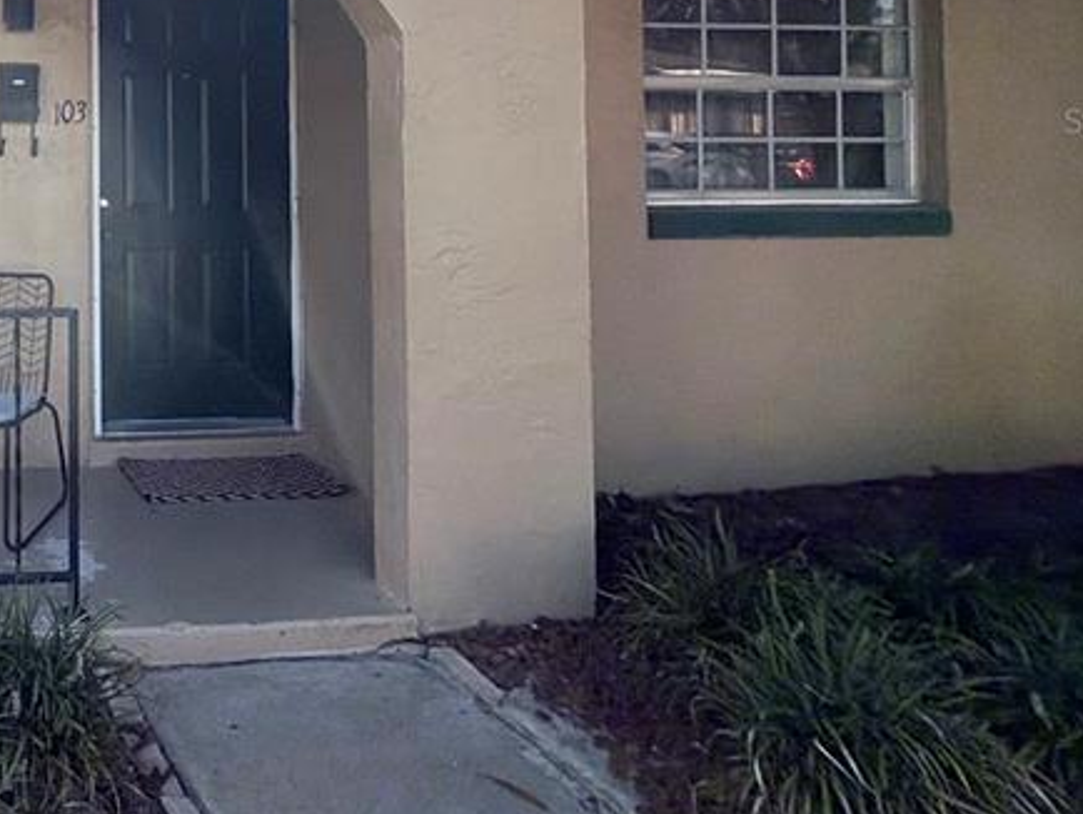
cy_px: 120
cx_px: -62
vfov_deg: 40.5
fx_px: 1033
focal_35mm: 33
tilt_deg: +2.0
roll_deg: +1.4
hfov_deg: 44.5
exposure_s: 1/1235
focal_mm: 2.22
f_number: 2.2
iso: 100
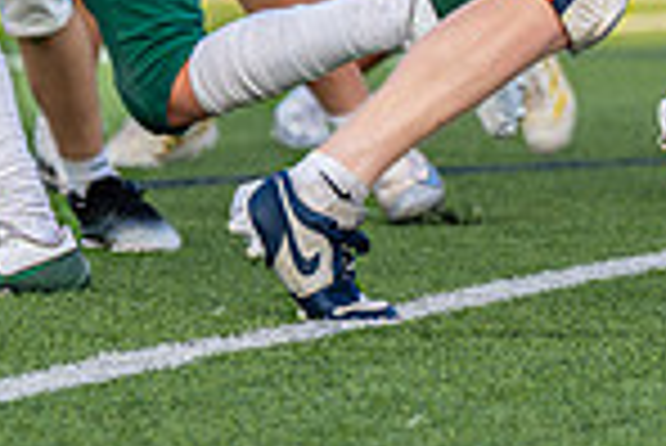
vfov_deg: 2.0
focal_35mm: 675
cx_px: 830
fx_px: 12500
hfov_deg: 3.0
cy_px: -314
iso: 500
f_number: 2.8
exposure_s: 1/2000
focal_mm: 125
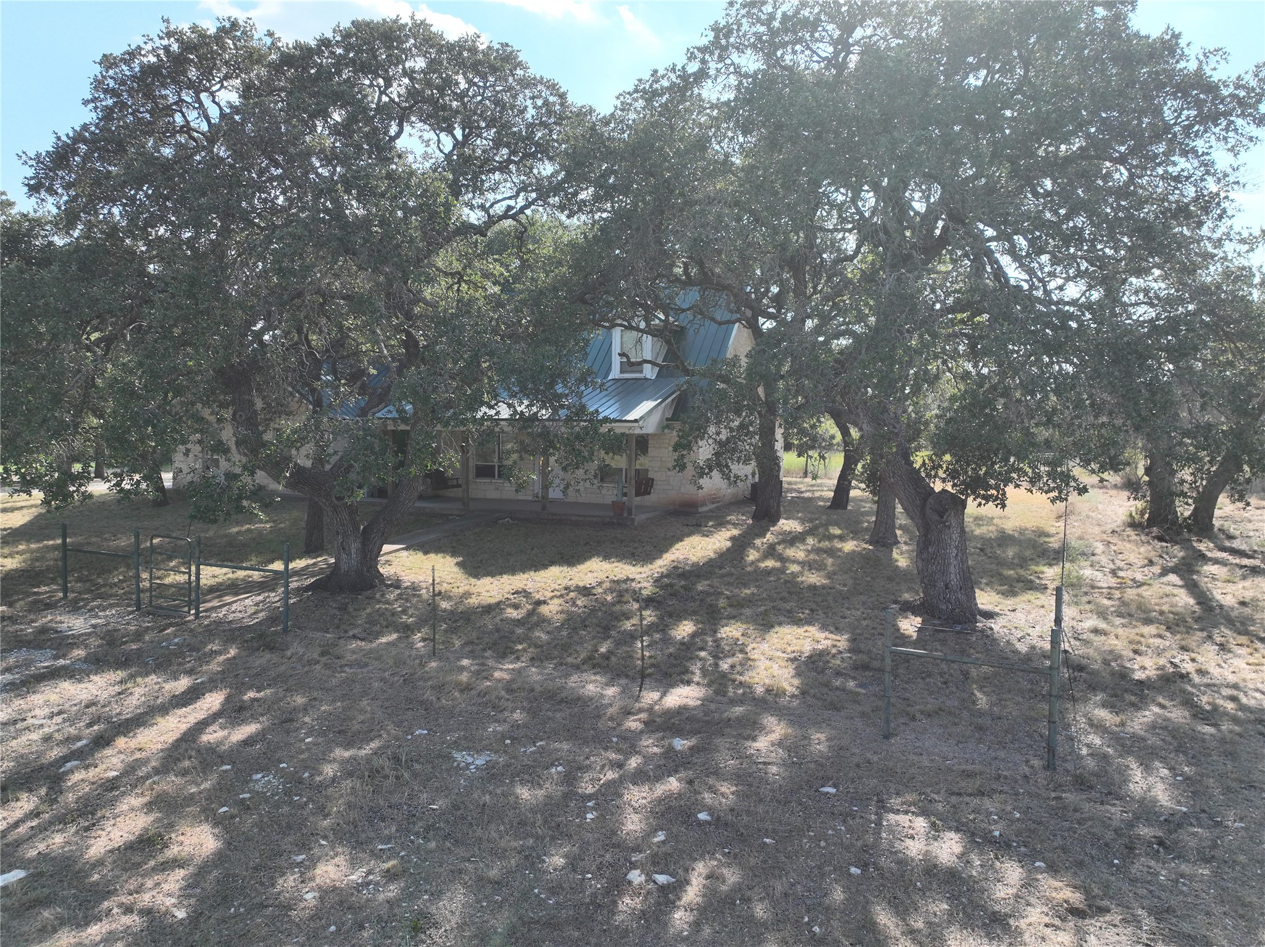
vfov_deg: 56.8
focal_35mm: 24
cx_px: 632
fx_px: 877
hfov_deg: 71.6
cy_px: 474
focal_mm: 12.29
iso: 400
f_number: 2.8
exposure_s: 1/3200
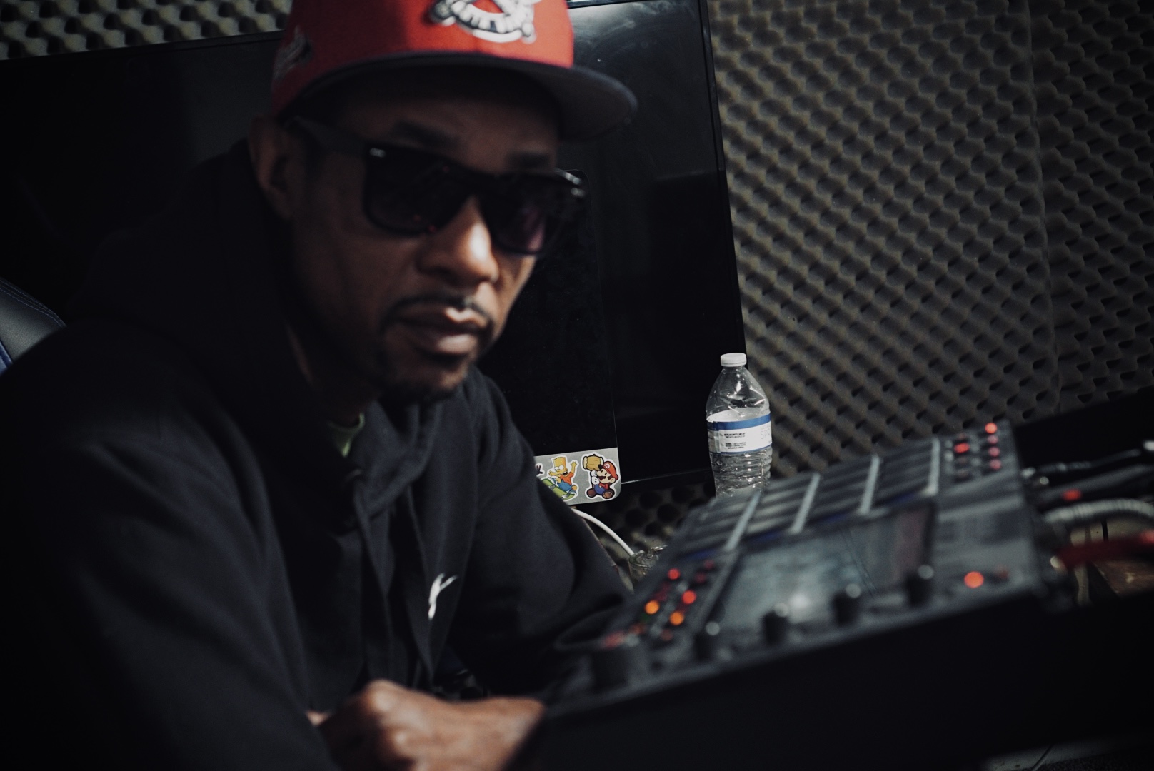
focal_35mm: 52
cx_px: 577
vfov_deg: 25.8
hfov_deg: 37.8
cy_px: 386
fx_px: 1684
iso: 2500
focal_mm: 35
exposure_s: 1/30
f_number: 3.5
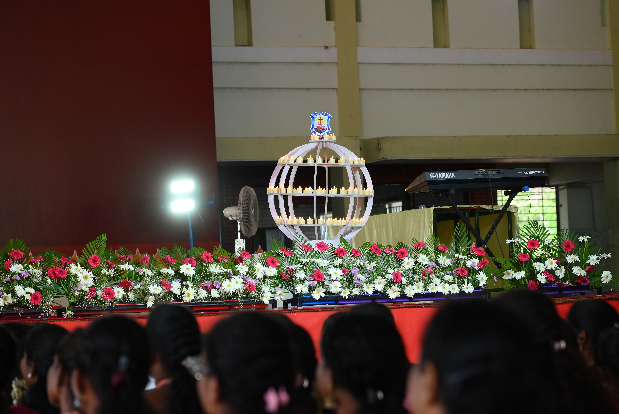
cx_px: 310
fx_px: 2064
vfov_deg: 11.4
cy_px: 207
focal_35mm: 120
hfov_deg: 17.1
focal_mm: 120
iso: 800
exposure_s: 1/125
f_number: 5.6
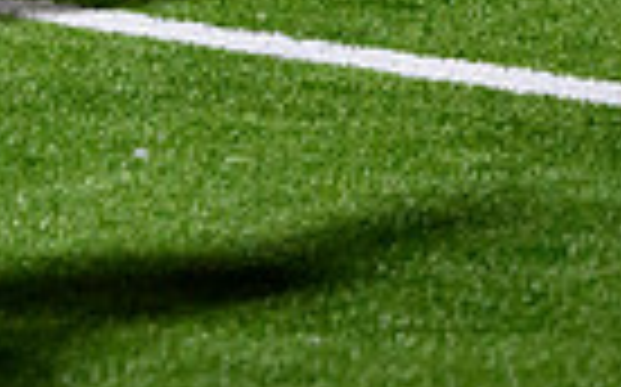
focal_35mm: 695
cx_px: -380
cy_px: -489
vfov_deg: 1.9
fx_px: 11753
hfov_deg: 3.0
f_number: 3.2
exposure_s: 1/1600
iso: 6400
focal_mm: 145
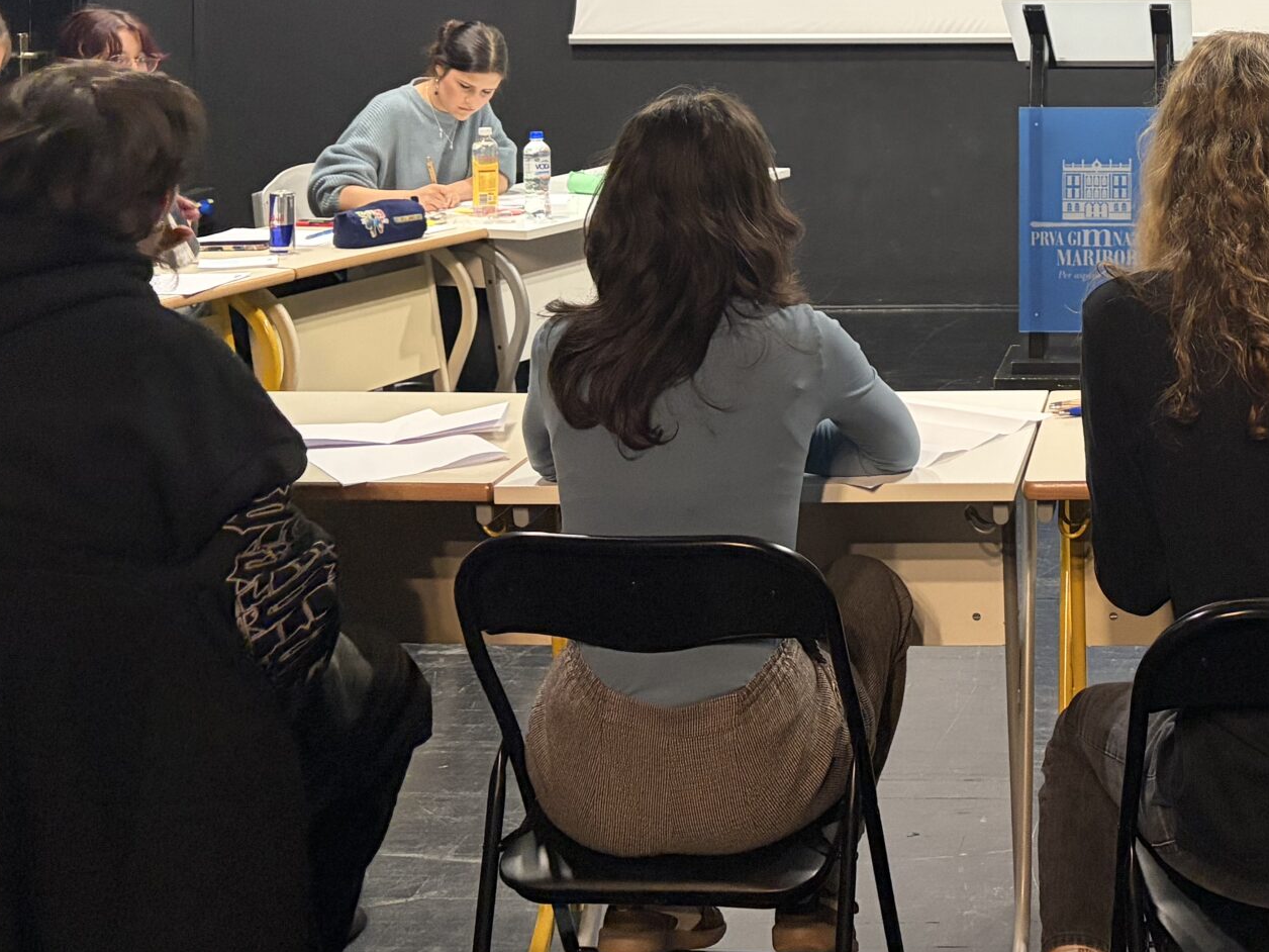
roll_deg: -0.3
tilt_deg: -1.5
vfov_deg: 26.0
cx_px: 1150
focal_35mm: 53
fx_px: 1943
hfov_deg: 34.1
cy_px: -9
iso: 400
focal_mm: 5.96
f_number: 1.6
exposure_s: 1/50
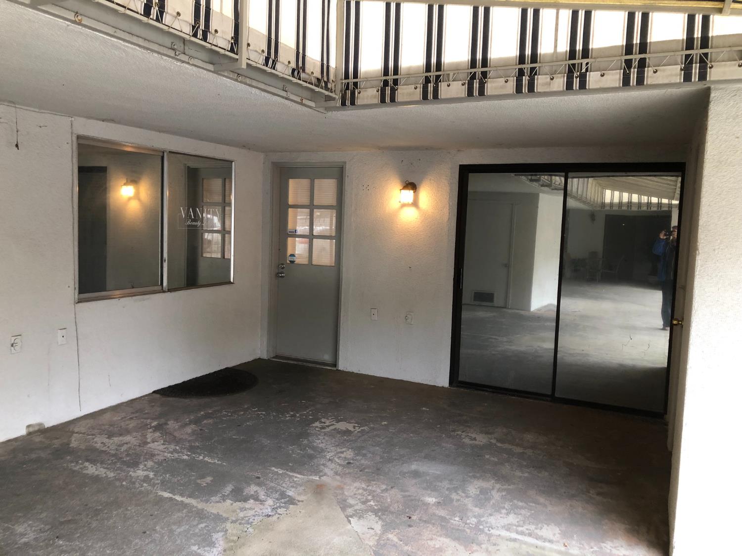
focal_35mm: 28
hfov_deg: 63.4
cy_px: 278
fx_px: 600
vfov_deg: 49.7
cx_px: 371
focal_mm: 3.99
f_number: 1.8
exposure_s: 1/15
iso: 50
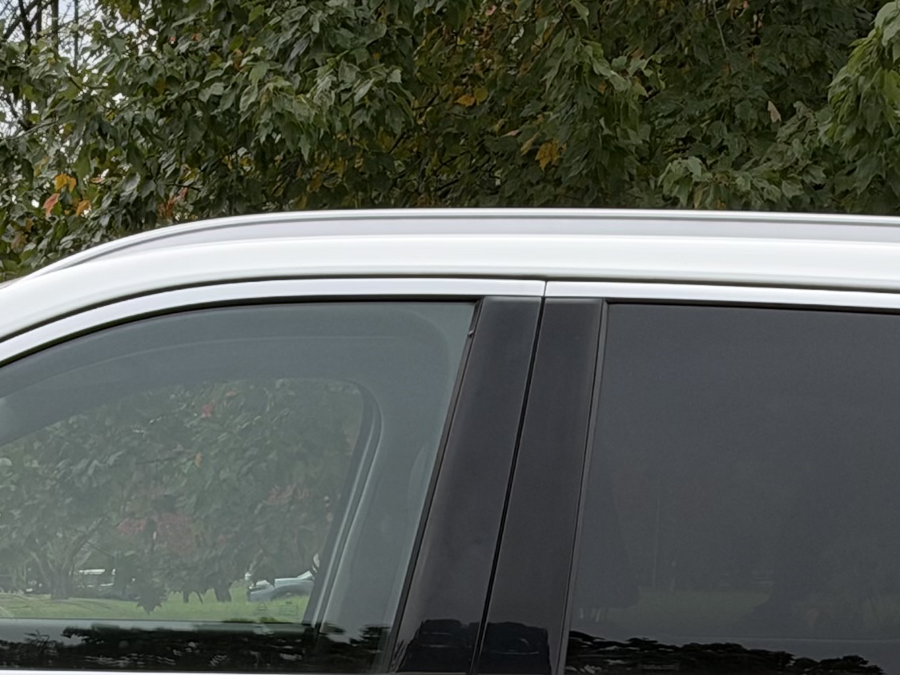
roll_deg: -2.7
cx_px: 297
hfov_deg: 16.1
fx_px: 3172
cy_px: 919
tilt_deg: -5.7
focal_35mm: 122
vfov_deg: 11.8
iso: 64
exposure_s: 1/121
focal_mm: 6.93
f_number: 4
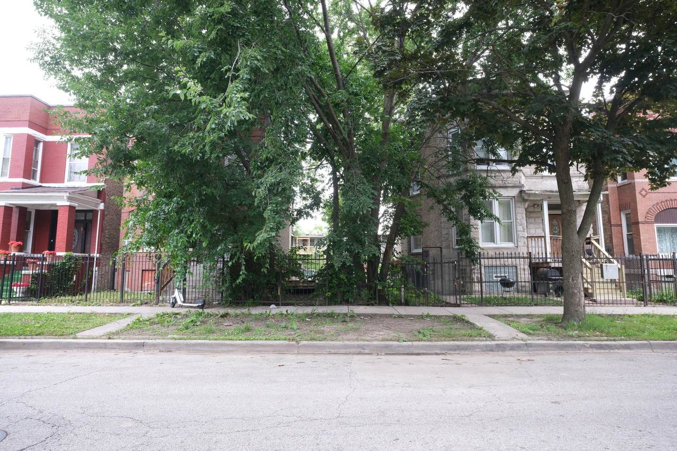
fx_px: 376
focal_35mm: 20
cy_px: 226
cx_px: 338
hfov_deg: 84.0
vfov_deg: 61.9
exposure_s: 1/50
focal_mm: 13
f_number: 9
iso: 800
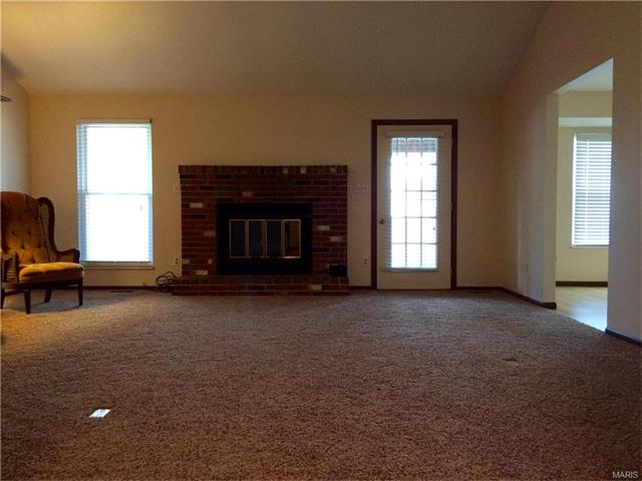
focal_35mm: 29
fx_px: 538
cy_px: 240
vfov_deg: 48.2
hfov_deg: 61.7
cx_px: 321
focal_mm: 4.15
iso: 250
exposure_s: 1/30
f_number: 2.2
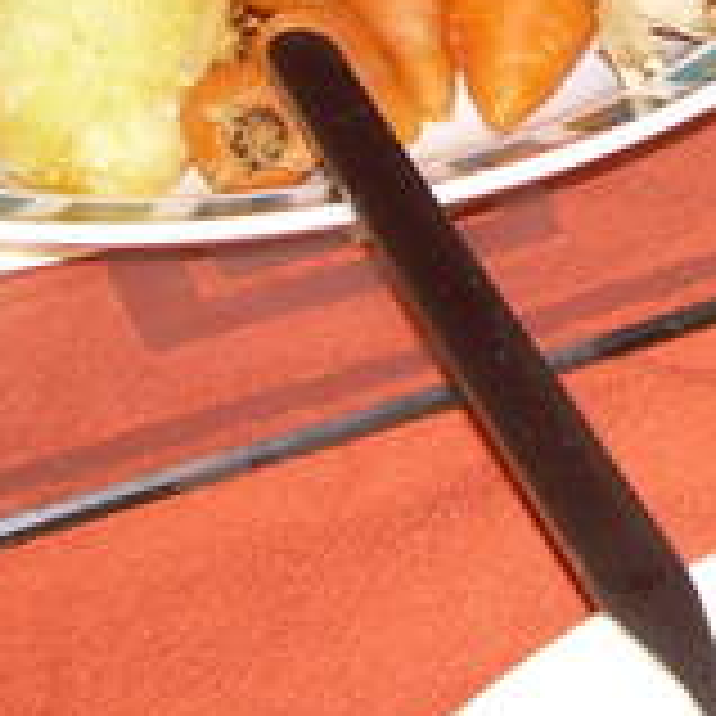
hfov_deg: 12.6
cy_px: -239
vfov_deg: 12.5
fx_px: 3159
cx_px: 901
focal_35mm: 135
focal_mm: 6.3
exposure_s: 1/60
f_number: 2.8
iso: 50
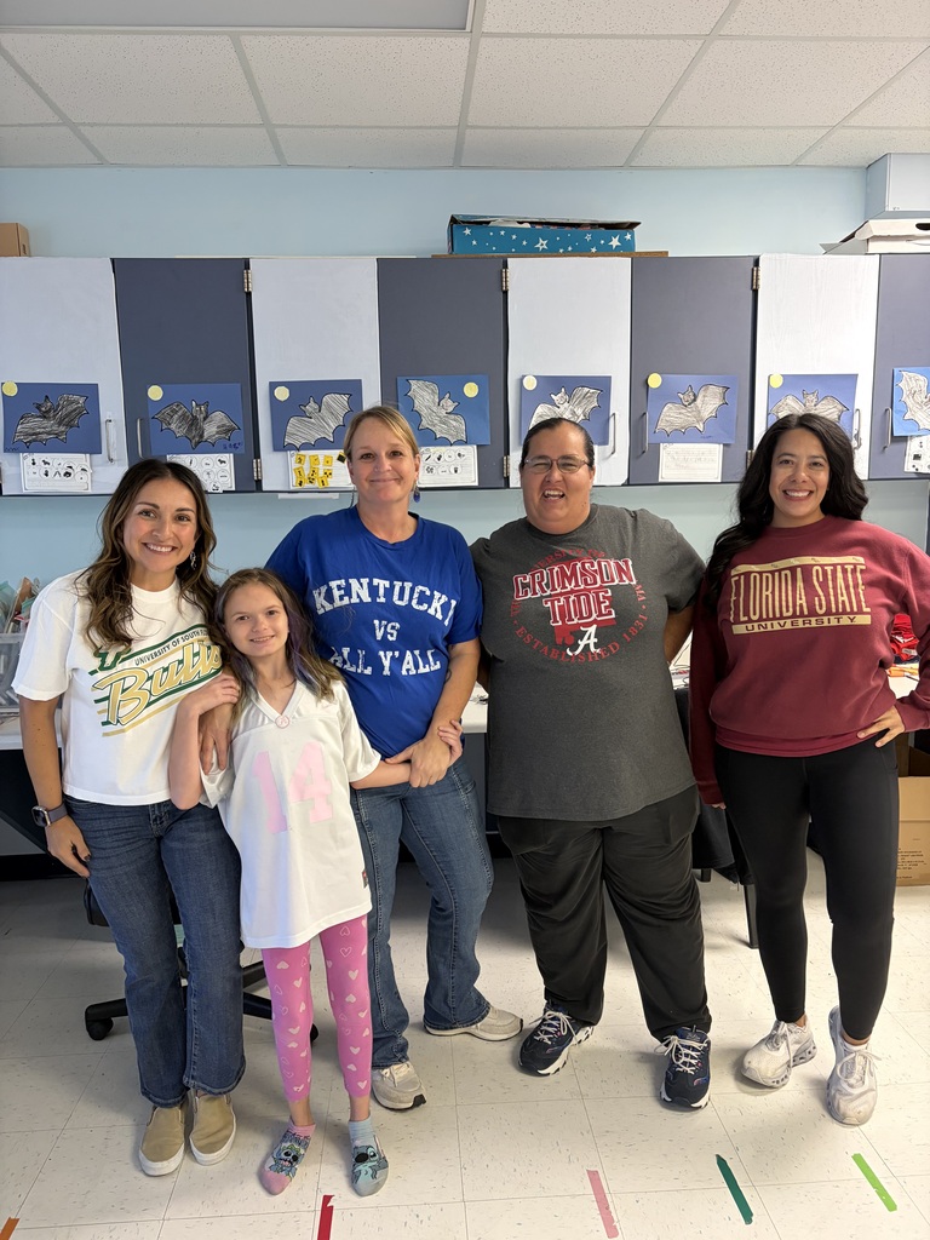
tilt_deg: -8.4
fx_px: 931
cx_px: 465
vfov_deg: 67.3
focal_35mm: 26
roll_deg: +0.6
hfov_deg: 53.1
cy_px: 620
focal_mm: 5.96
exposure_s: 1/60
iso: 160
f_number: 1.6
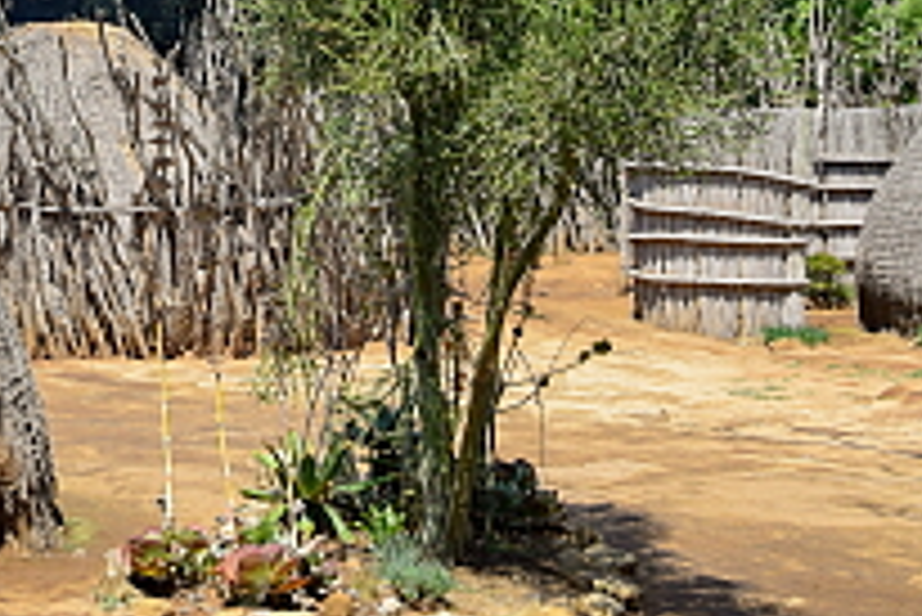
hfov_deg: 21.0
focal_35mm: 94
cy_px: -65
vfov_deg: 14.2
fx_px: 2409
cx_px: 36
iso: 200
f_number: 8
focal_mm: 24
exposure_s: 1/250
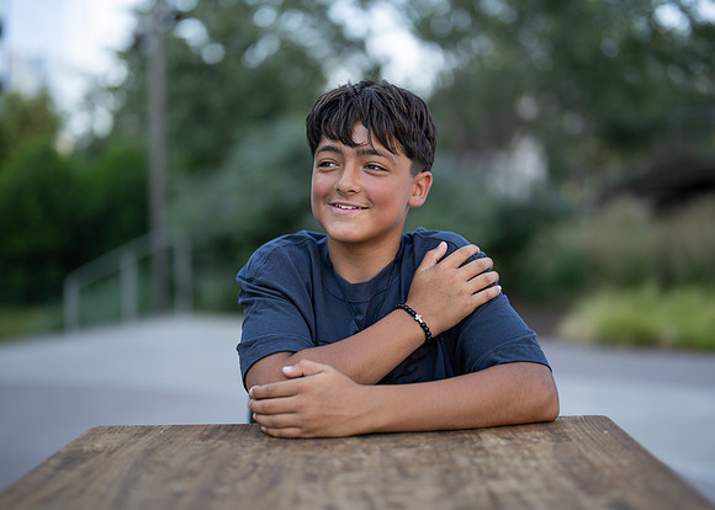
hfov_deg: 36.6
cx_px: 366
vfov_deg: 26.6
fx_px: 1081
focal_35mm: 53
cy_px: 255
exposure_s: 1/1000
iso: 100
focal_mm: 50
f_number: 1.2
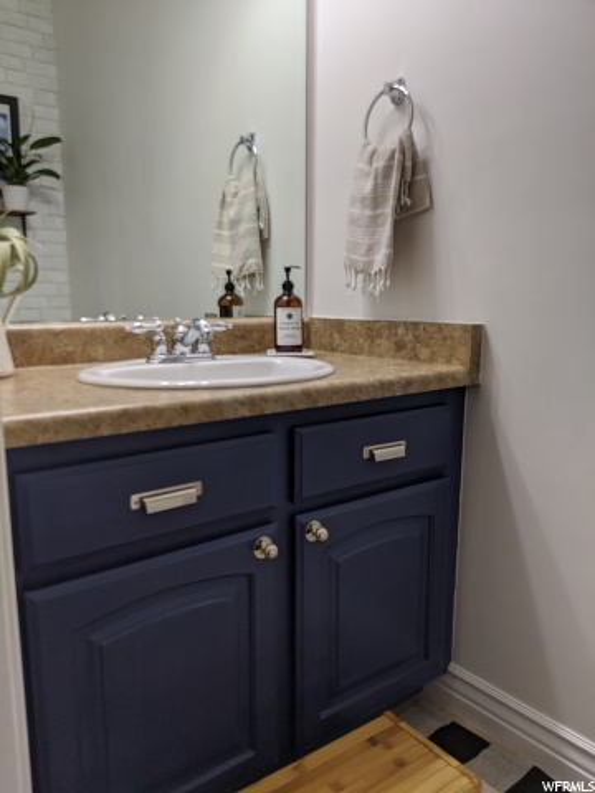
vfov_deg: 65.3
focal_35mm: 27
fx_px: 619
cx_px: 298
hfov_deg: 51.4
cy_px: 396
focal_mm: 4.44
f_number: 1.8
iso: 69
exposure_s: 1/120
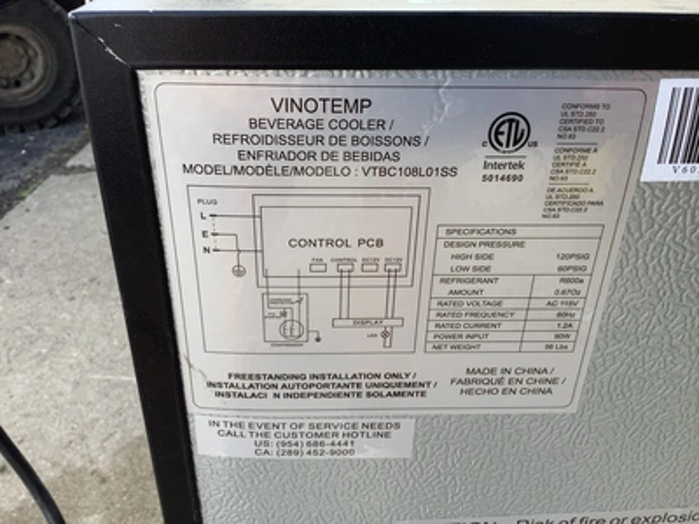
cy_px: 262
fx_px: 626
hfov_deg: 58.4
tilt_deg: -33.7
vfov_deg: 45.4
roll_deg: -1.6
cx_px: 350
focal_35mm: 31
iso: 32
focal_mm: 3.3
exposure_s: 1/120
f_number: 2.4
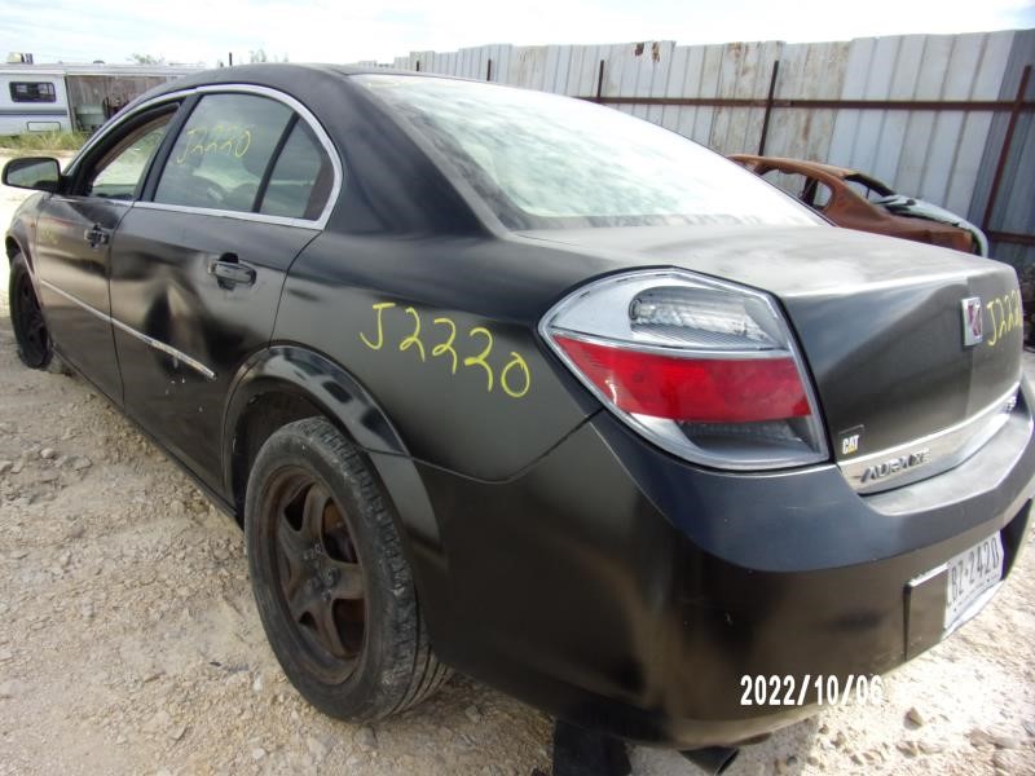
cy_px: 388
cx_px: 518
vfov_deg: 56.8
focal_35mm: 24
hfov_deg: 71.6
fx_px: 718
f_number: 3.3
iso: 80
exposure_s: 1/600
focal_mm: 4.3
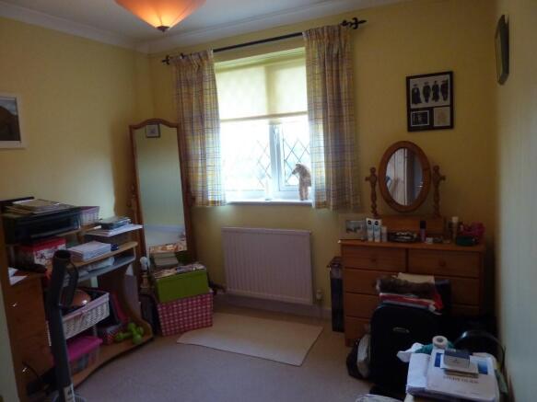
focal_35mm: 25
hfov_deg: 69.4
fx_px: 388
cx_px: 268
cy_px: 201
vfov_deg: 54.9
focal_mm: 4.1
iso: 250
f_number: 3.3
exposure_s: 1/30
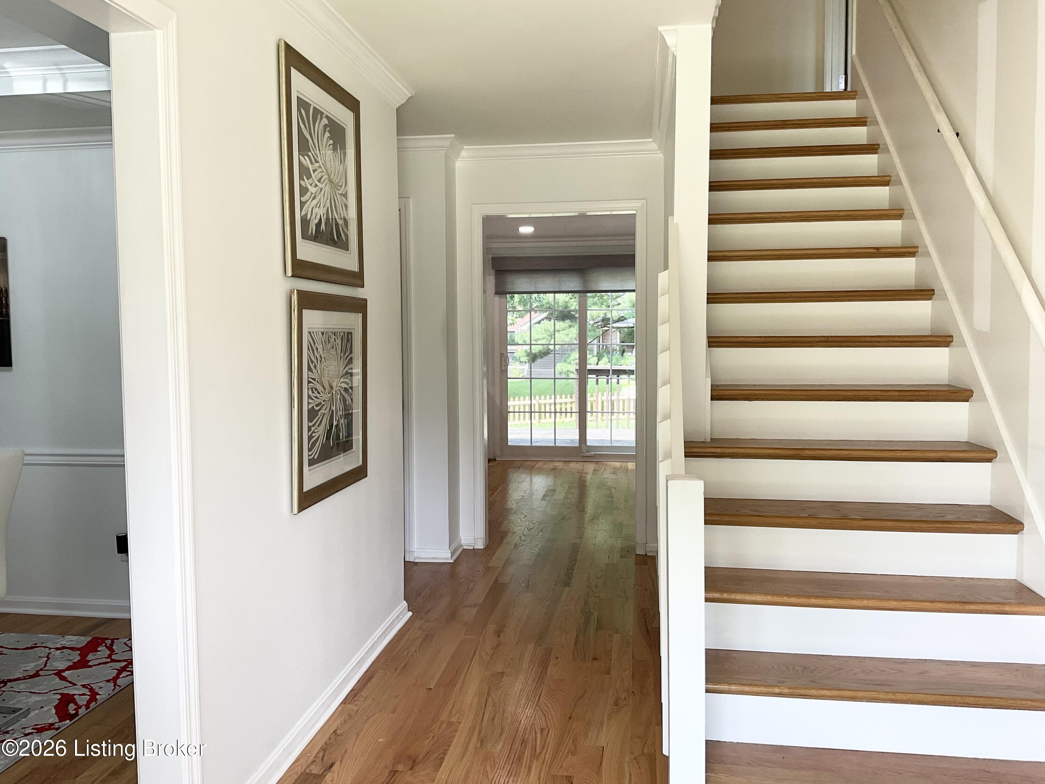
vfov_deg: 48.2
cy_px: 392
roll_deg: -0.3
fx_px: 875
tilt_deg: -4.8
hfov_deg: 61.7
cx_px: 522
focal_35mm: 29
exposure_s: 1/120
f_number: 1.8
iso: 40
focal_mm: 3
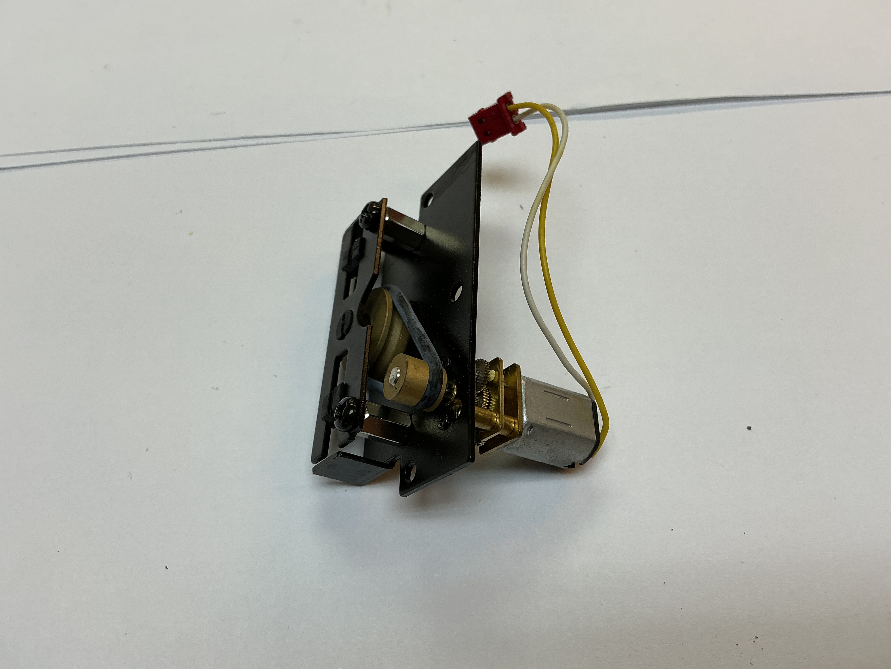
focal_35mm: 29
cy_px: 334
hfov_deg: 61.7
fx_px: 746
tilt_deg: -59.0
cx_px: 446
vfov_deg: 48.2
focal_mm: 3
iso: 20
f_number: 1.8
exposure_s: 1/100
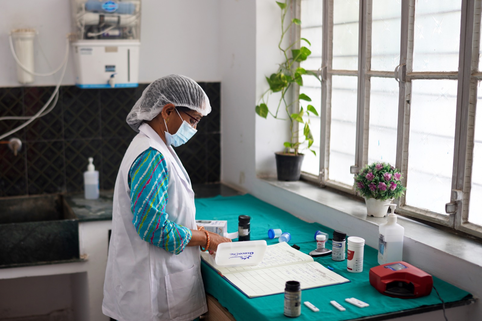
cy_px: 160
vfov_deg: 37.8
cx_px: 241
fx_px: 468
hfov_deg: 54.4
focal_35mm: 35
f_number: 1.4
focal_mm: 35
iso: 125
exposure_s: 1/125
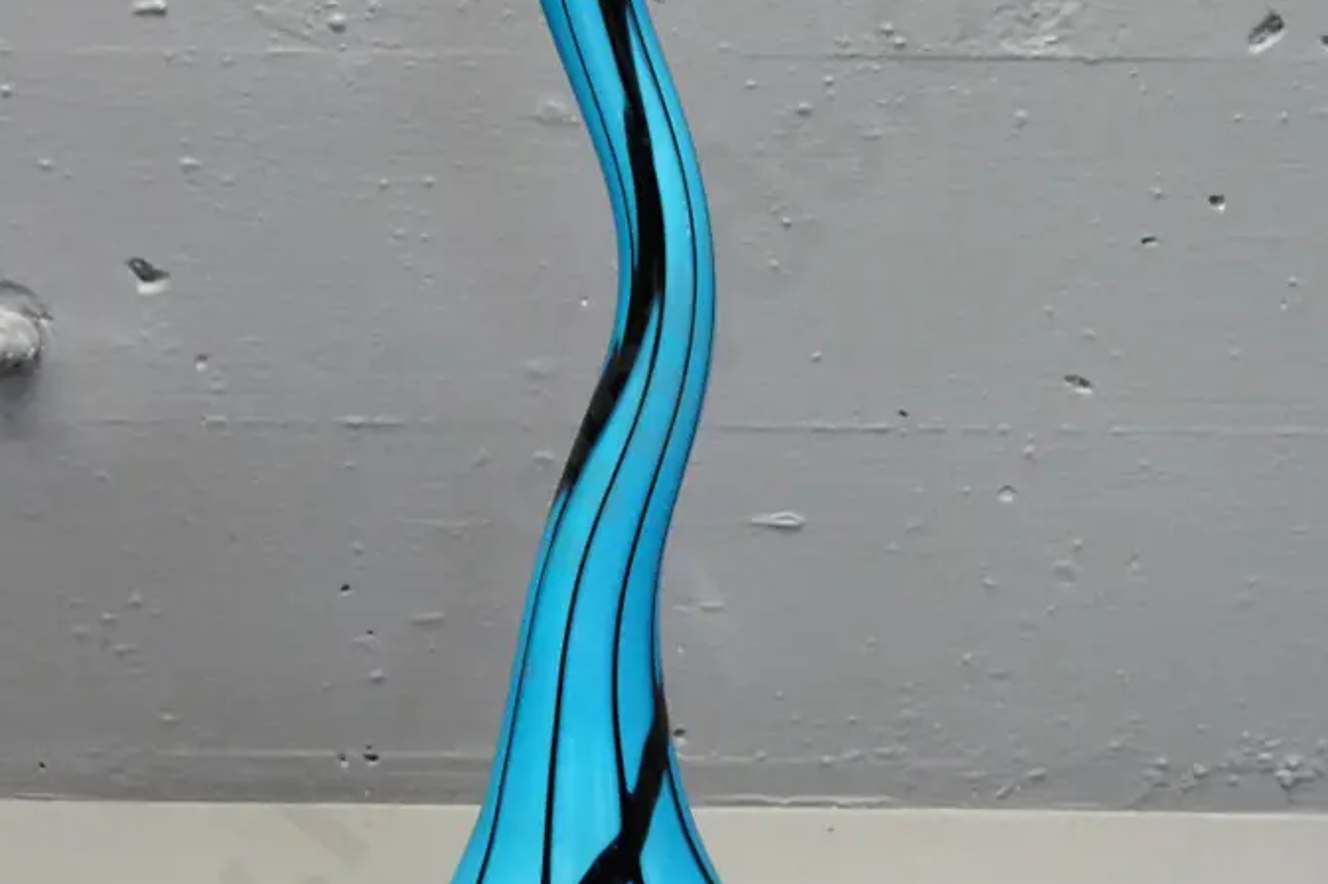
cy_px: 470
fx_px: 2102
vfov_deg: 23.8
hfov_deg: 35.0
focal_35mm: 57
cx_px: 586
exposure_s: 1/200
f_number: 5
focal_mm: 18
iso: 3200
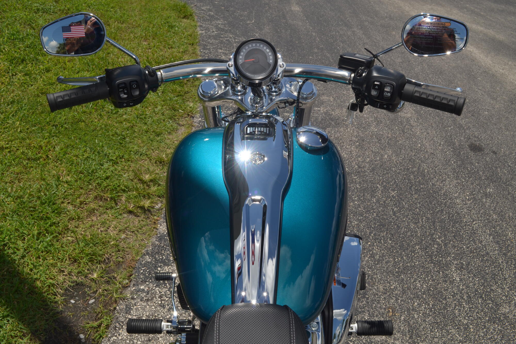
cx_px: 258
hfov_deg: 53.1
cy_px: 172
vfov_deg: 36.9
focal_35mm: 36
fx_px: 516
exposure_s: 1/200
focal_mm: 24
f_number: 11
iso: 100
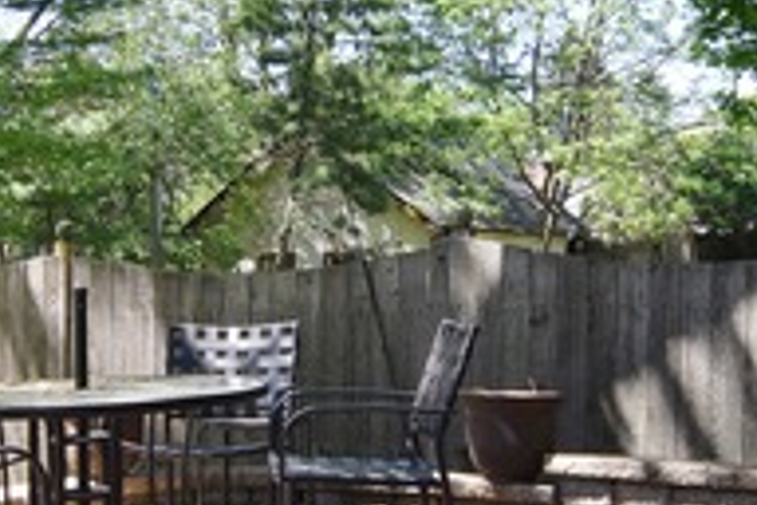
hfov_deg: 33.1
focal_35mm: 60
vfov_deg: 22.6
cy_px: 262
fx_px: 1262
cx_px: 252
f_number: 8
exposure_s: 1/100
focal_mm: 12
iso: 200
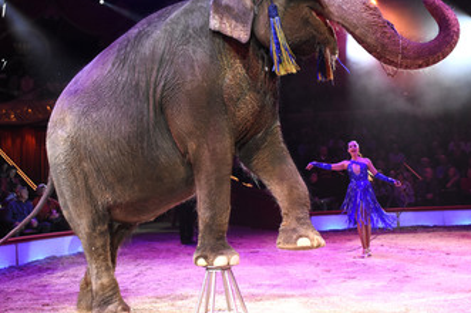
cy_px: 118
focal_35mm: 49
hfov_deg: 40.4
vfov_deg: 27.4
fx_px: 640
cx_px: 218
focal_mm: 24
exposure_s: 1/160
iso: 3200
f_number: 6.3
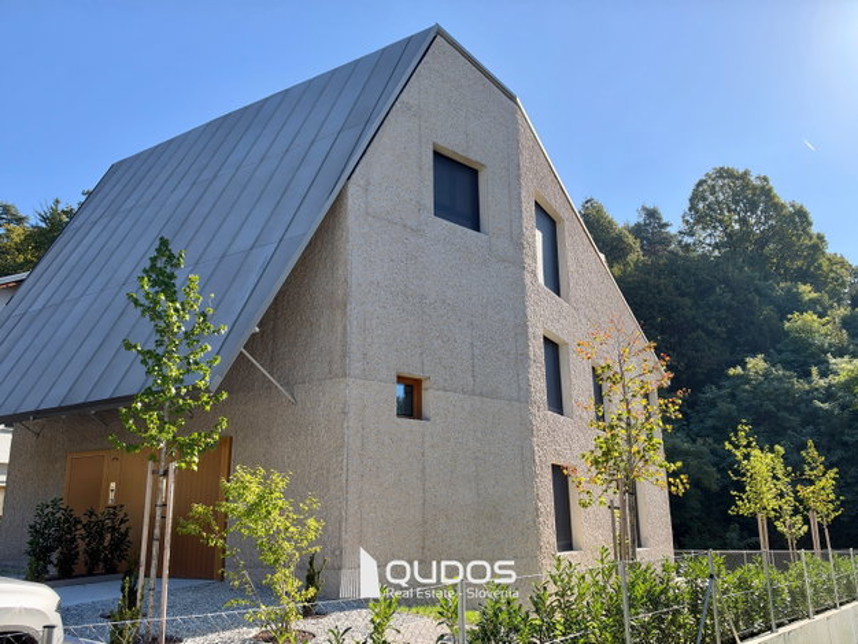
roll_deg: +1.5
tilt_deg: +15.5
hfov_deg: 63.4
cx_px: 429
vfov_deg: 49.8
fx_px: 694
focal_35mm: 28
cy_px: 322
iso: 100
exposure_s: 1/2273
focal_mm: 6.93
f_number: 1.8
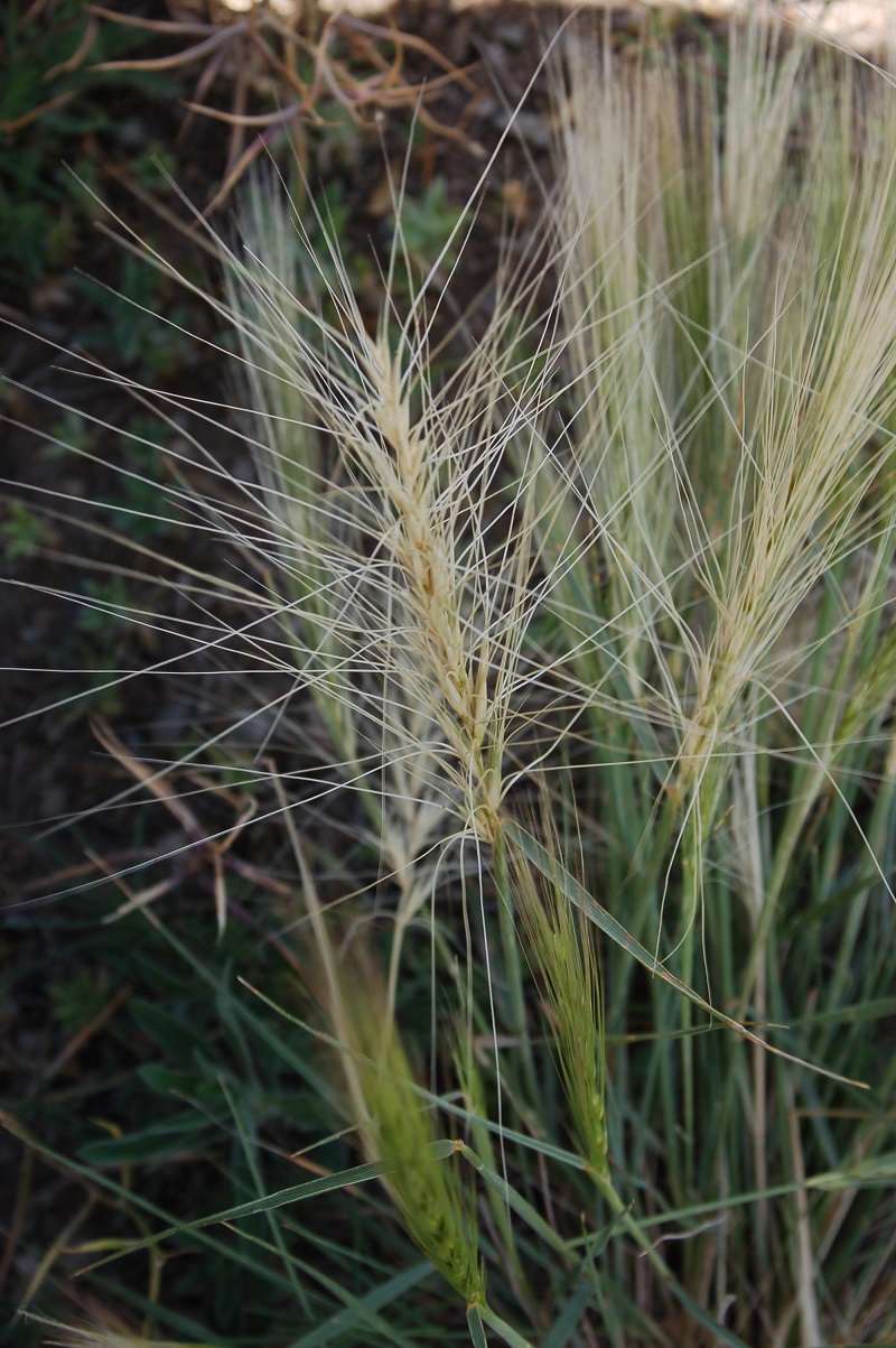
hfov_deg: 23.7
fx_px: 2132
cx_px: 448
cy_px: 674
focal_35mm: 57
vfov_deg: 35.1
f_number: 7.1
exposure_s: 1/200
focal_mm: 38
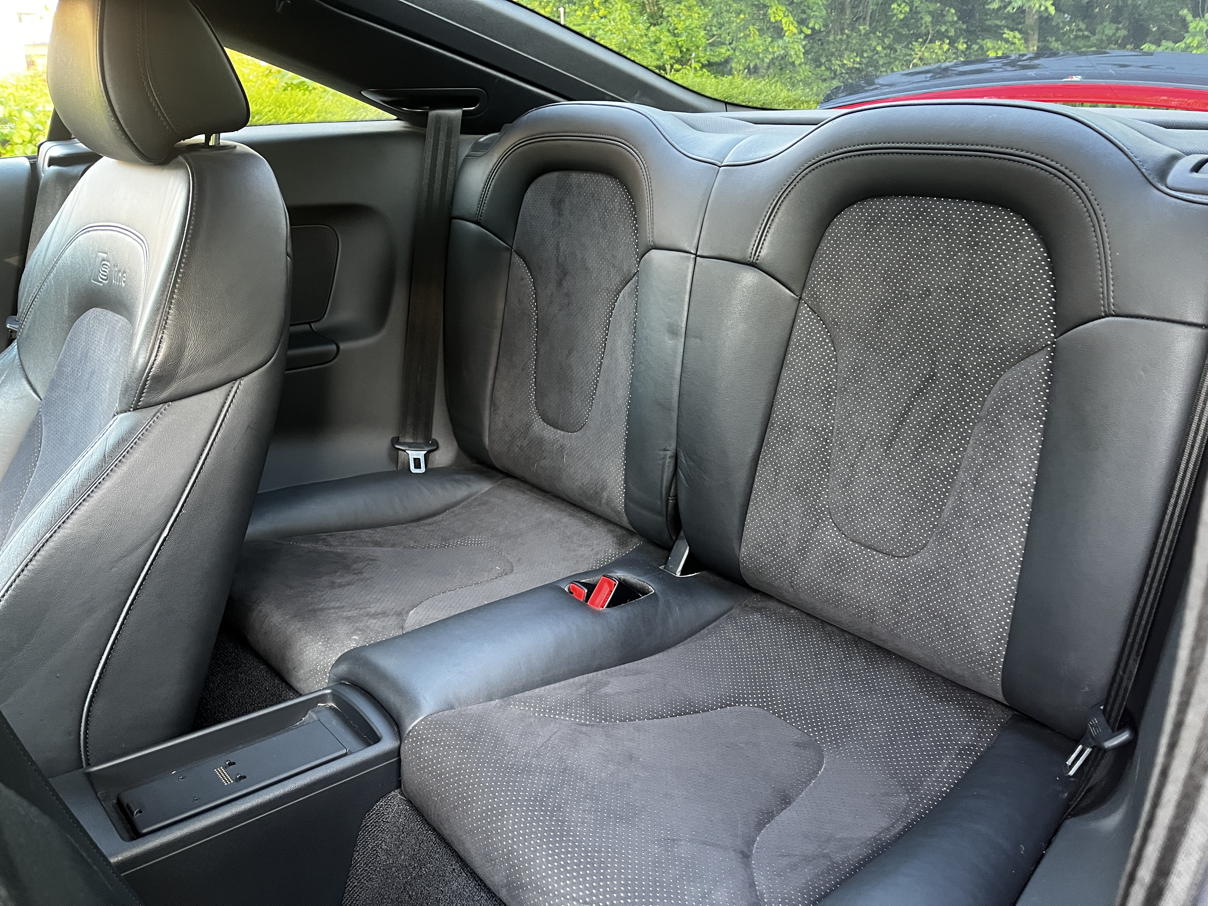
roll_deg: +0.4
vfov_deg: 53.1
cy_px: 453
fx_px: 907
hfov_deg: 67.3
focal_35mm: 26
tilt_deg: -22.4
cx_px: 604
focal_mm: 5.1
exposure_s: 1/60
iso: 400
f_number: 1.6
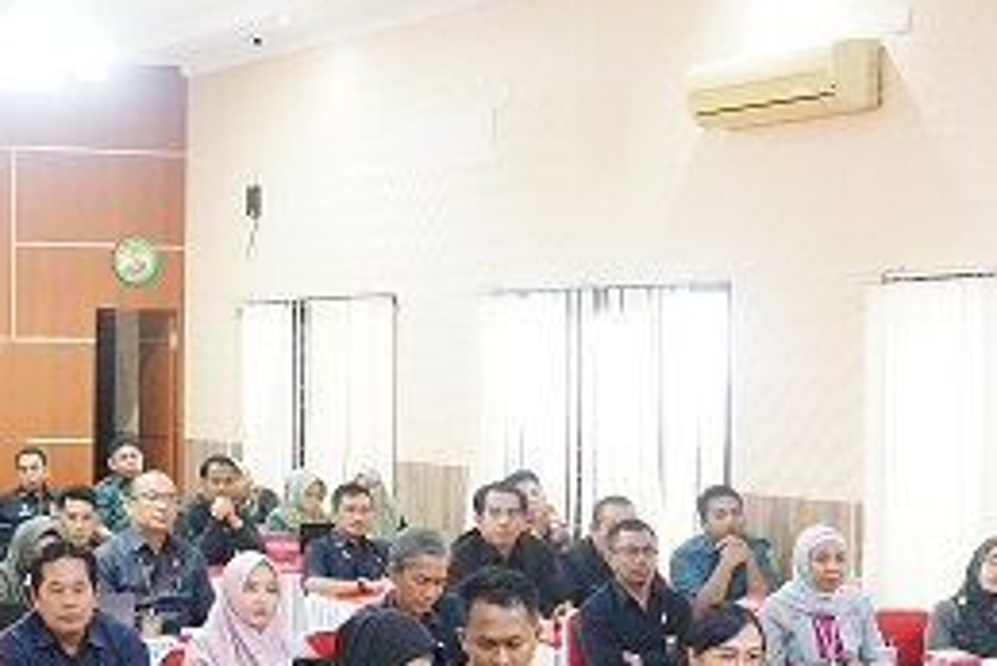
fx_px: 2328
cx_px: 196
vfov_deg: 16.3
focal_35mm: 84
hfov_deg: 23.8
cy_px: 423
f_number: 5
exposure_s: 1/80
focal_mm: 29
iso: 10000
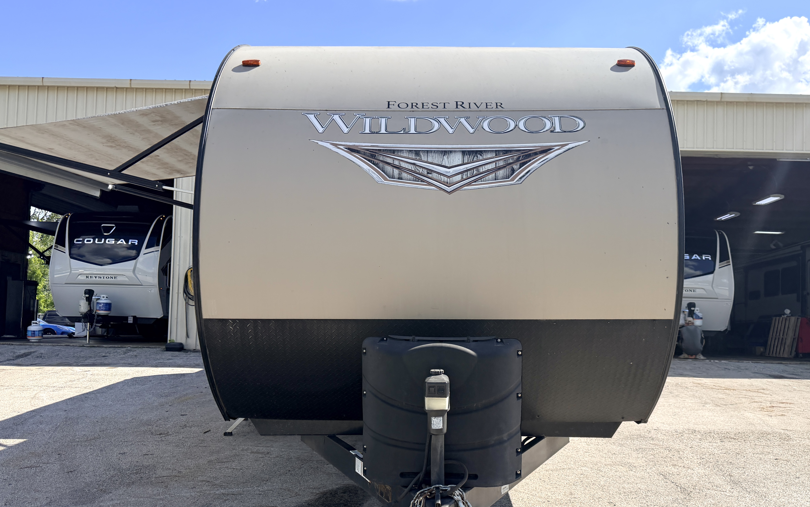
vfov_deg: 42.9
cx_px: 432
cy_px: 305
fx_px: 640
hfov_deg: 64.6
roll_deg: +0.9
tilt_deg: +2.0
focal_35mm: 29
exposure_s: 1/5319
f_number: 1.78
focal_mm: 6.76
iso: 125
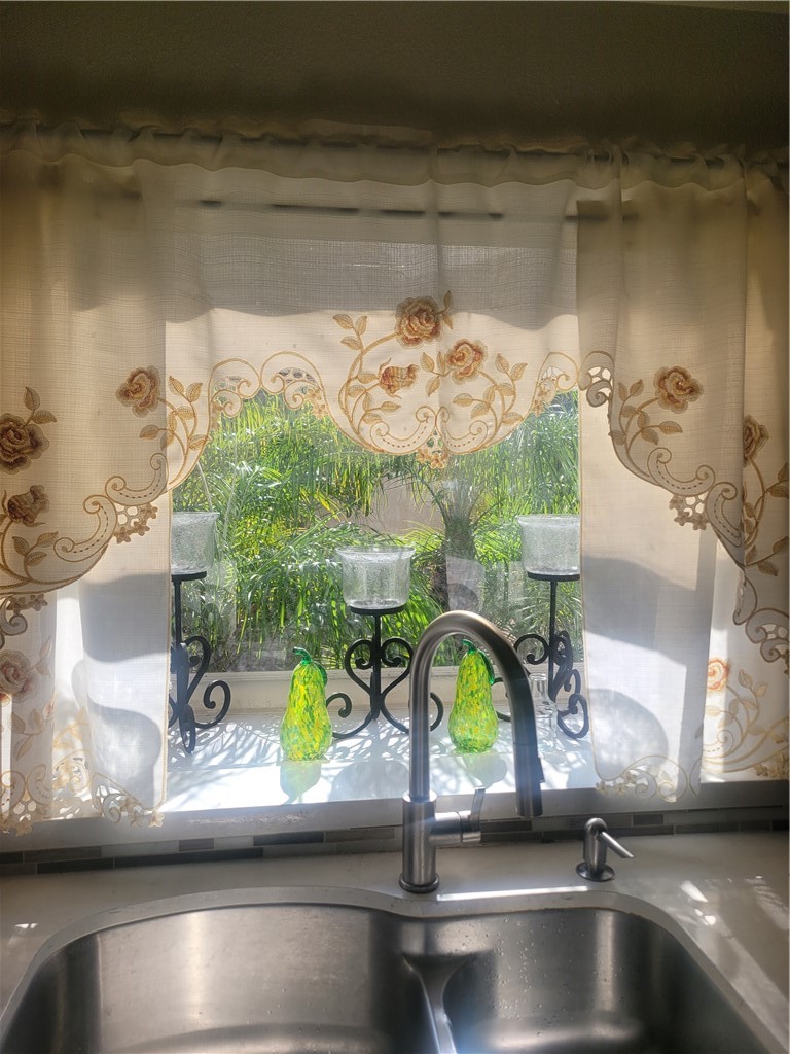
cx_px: 395
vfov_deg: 67.3
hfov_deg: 53.1
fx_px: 791
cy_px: 527
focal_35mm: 26
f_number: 1.8
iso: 40
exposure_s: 1/1038
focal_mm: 5.4
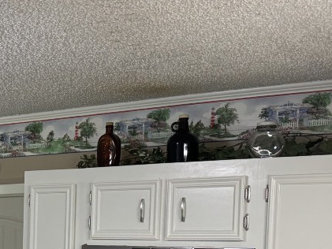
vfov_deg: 17.4
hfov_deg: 22.2
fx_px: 787
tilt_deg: -3.6
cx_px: -55
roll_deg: -0.9
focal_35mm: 82
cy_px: 278
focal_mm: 6.76
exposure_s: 1/120
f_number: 1.78
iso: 200
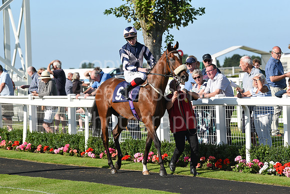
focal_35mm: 165
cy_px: 97
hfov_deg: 12.4
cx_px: 145
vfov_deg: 8.3
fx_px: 1329
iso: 400
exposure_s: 1/1600
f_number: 6.3
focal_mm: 165
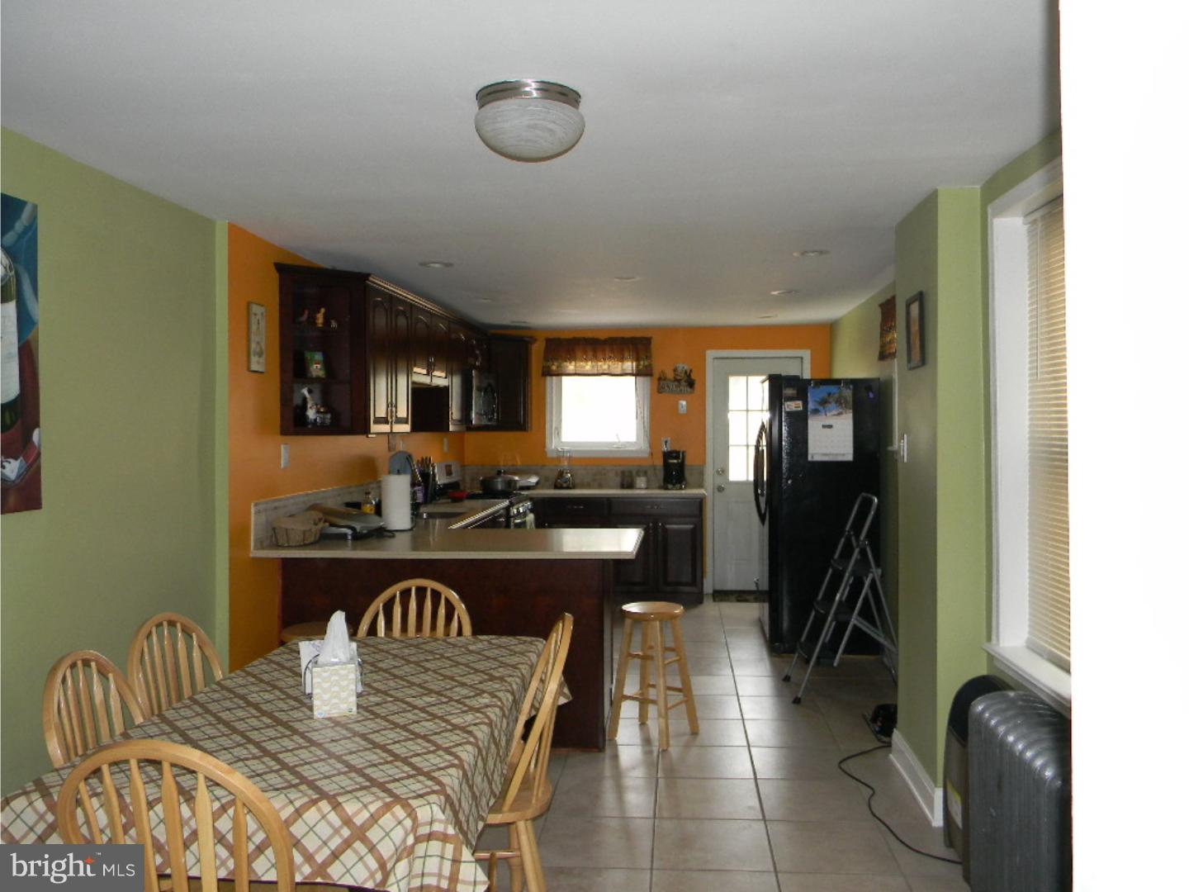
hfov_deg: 63.4
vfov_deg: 49.7
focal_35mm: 28
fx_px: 962
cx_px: 594
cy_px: 446
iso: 200
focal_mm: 5
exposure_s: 1/26
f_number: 3.5
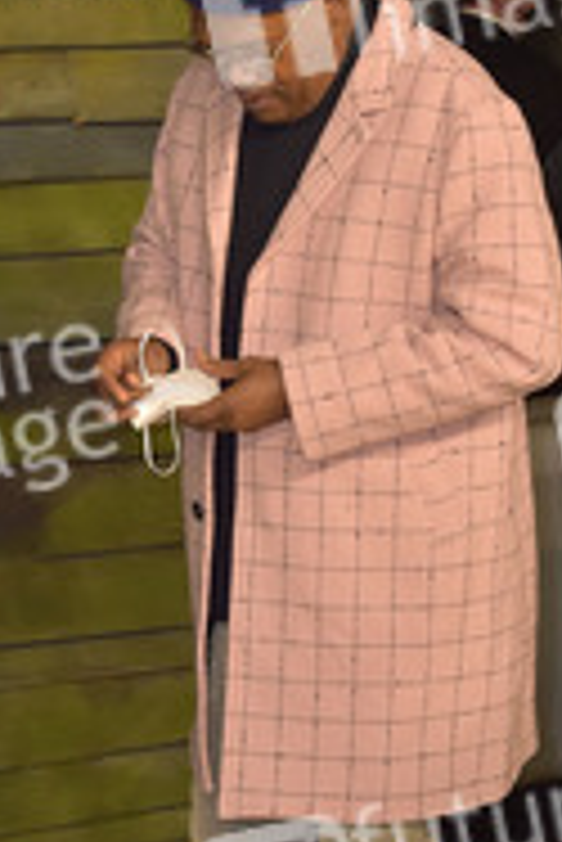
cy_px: 657
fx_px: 3506
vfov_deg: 13.6
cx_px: 20
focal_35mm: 150
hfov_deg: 9.1
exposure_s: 1/250
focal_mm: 70
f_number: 7.1
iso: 640
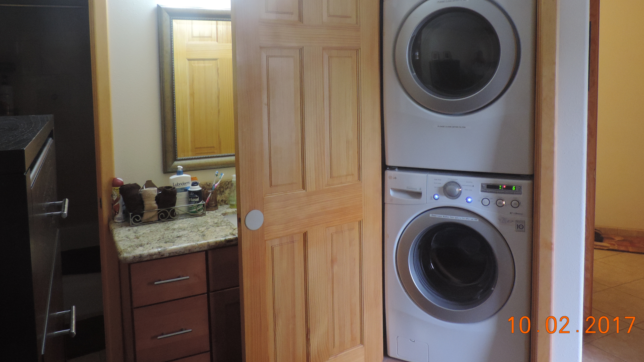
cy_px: 114
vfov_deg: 39.6
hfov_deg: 66.0
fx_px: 495
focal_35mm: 29
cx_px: 311
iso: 400
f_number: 3
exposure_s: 1/15
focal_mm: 4.3
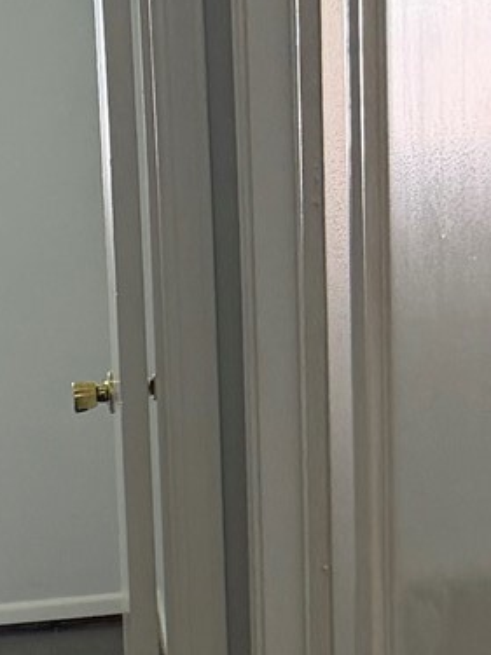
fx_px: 2479
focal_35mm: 131
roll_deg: +7.3
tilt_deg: -17.4
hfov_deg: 10.5
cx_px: -432
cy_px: 1024
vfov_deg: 14.0
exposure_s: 1/60
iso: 250
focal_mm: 6.76
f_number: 1.78
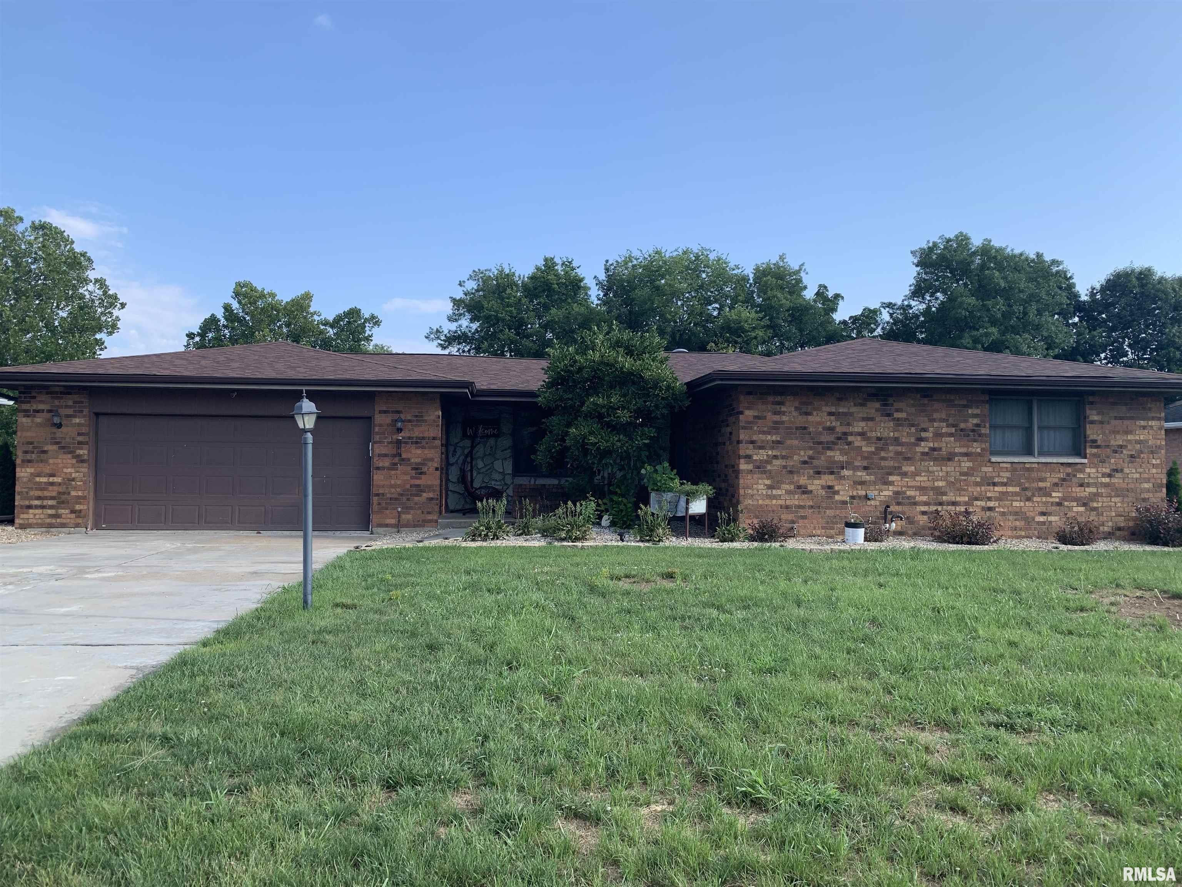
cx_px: 591
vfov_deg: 53.1
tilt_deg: +1.5
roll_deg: -0.6
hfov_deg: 67.3
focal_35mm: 26
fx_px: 888
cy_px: 444
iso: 25
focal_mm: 4.25
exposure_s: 1/1220
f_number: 1.8
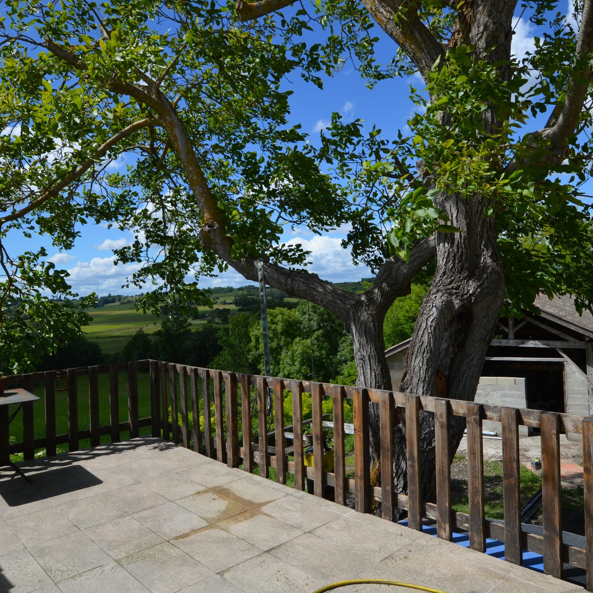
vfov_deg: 61.6
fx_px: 497
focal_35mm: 26
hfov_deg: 61.5
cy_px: 299
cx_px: 329
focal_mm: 13
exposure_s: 1/250
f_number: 8
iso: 100
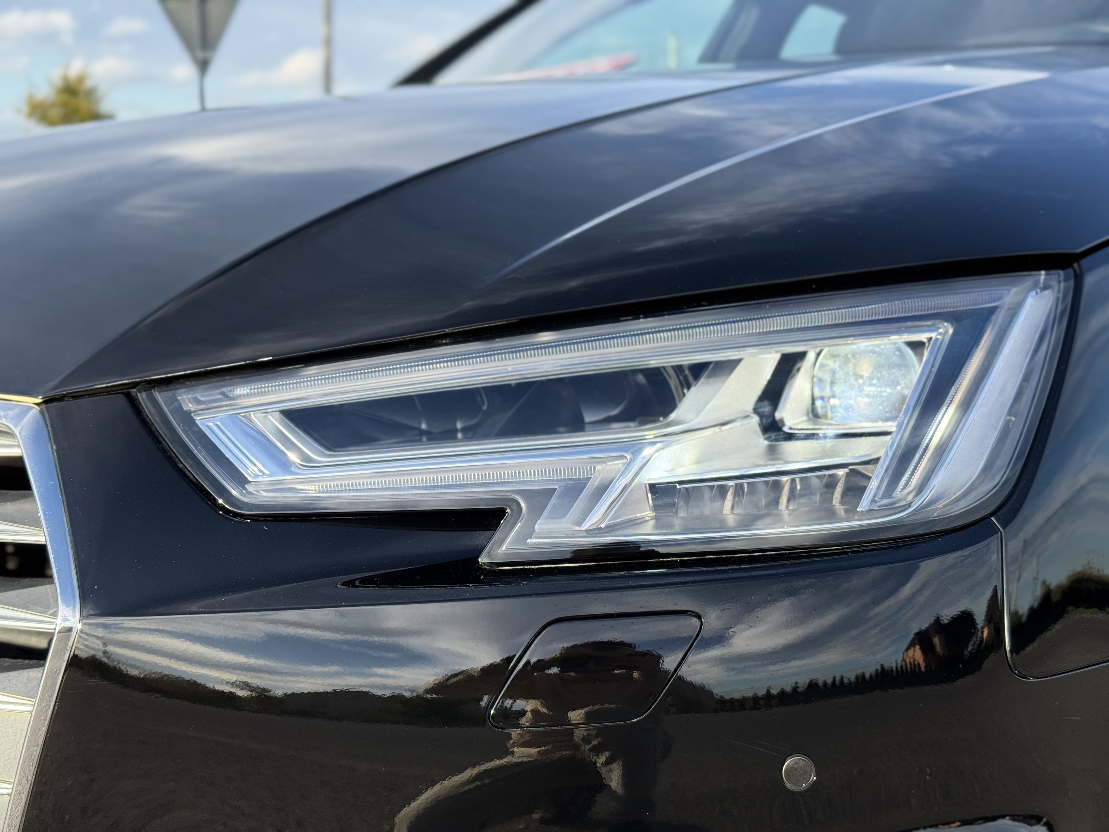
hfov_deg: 39.7
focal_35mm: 48
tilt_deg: -7.8
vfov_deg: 30.3
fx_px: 1538
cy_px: 416
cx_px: 554
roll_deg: -0.3
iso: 64
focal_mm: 6.76
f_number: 1.78
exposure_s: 1/1339
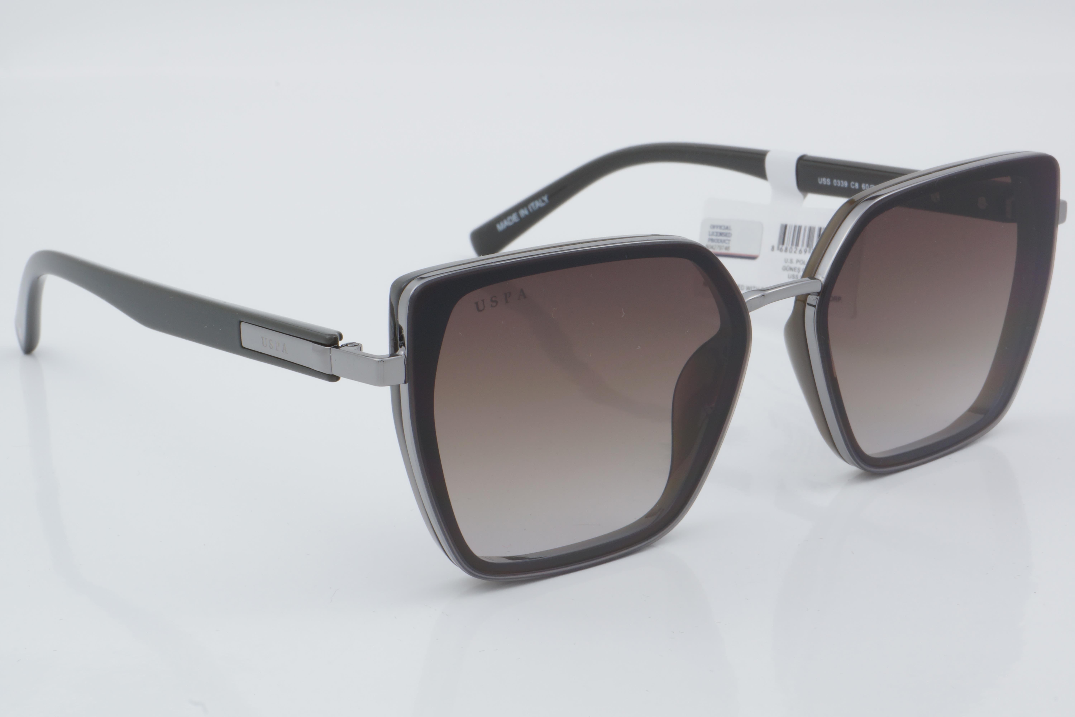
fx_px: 2239
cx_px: 538
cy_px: 358
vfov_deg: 18.2
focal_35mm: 75
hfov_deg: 27.0
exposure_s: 1/4
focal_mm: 50
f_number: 32
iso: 100
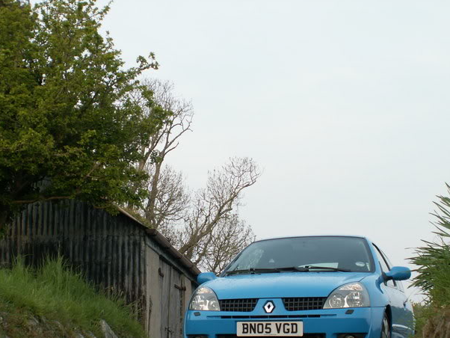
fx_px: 1105
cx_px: 153
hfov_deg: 22.9
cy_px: 214
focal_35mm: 85
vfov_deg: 17.4
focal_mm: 10.76
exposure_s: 1/60
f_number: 4
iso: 50
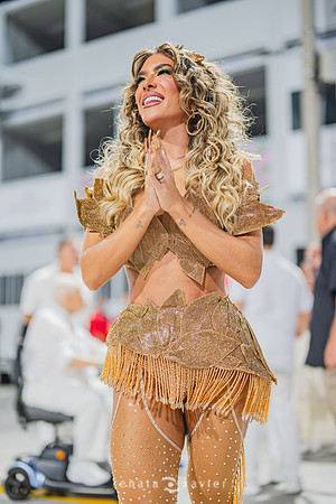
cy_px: 252
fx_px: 700
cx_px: 168
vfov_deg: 39.6
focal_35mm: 50
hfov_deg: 27.0
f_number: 1.3
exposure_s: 1/1000
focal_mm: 50
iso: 1600
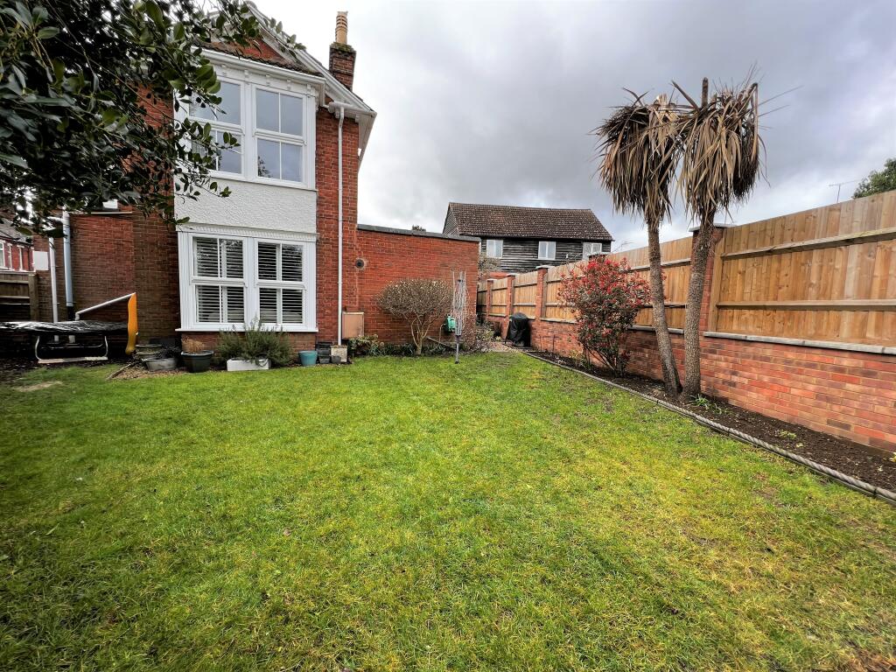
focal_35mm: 13
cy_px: 336
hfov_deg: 106.2
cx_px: 448
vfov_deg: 89.9
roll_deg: -1.8
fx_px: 336
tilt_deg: -4.7
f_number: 1.8
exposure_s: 1/308
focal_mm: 1.57
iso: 32
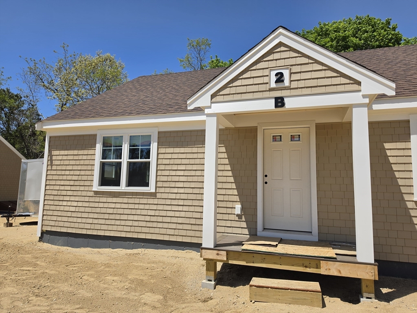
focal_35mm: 23
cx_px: 208
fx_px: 277
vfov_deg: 58.9
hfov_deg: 73.9
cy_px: 156
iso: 50
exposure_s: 1/7939
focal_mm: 6.5
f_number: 1.4
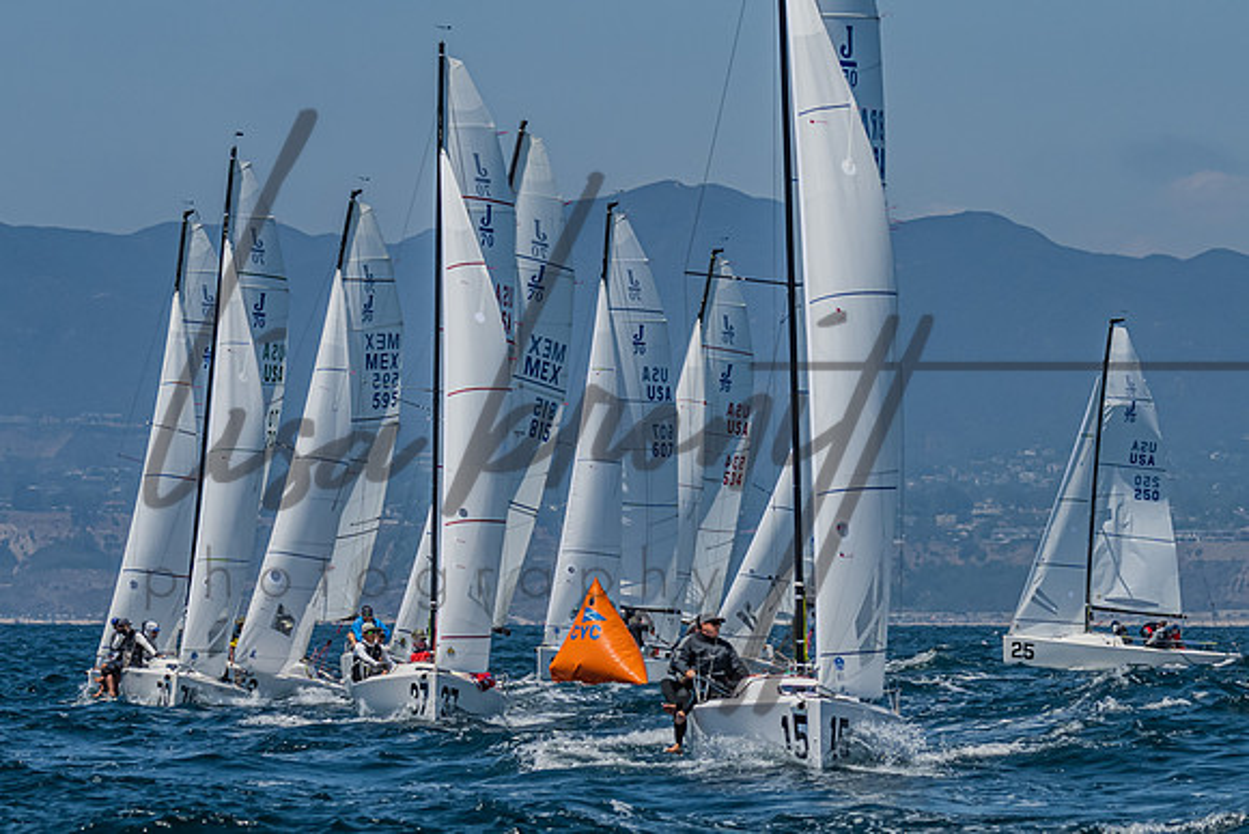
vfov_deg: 5.0
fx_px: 9505
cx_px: 849
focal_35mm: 274
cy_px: 375
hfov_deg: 7.5
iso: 400
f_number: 6.3
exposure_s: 1/2500
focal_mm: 140
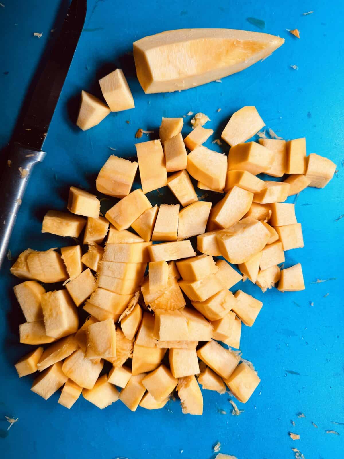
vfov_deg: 71.6
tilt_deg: -88.4
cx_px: 172
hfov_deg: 56.8
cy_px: 230
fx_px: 318
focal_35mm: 24
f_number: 1.78
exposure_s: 1/304
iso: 80
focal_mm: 6.76
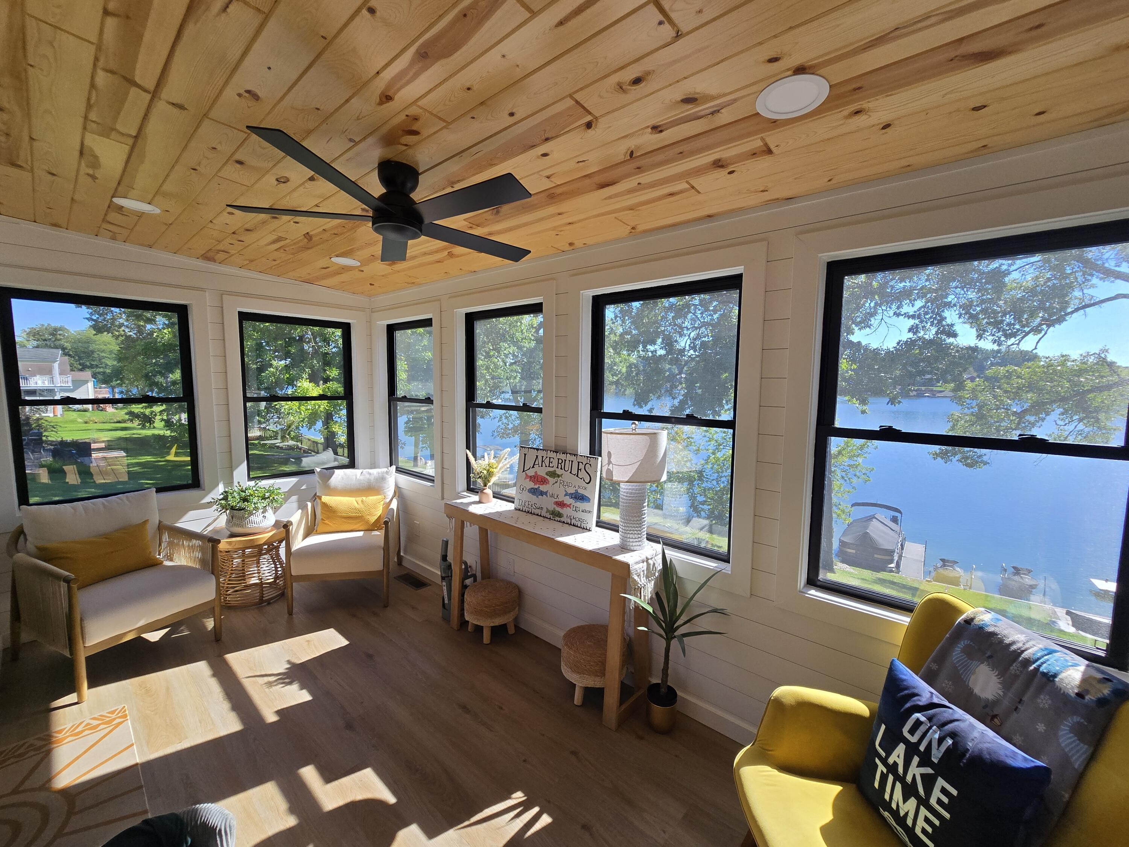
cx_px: 564
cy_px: 424
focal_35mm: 13
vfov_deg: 89.9
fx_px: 424
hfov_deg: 106.2
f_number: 2.2
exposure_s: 1/521
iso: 50
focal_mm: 2.2
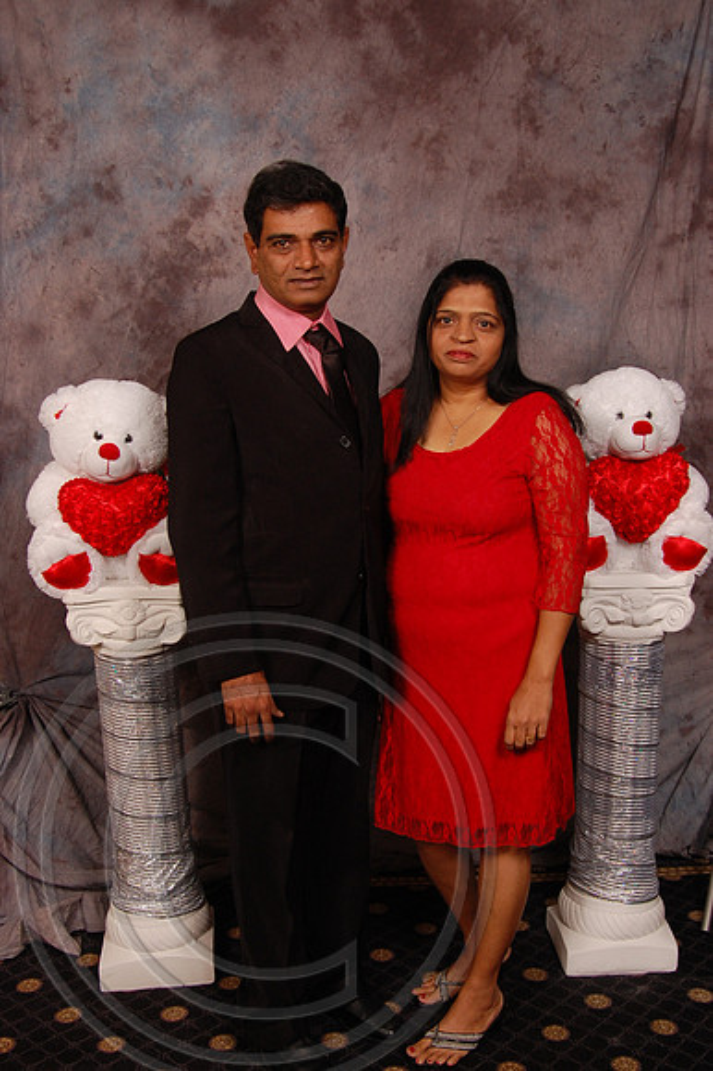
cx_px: 356
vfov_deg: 53.2
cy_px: 536
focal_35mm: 36
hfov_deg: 36.8
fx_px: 1071
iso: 400
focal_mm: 24
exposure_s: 1/200
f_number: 5.6
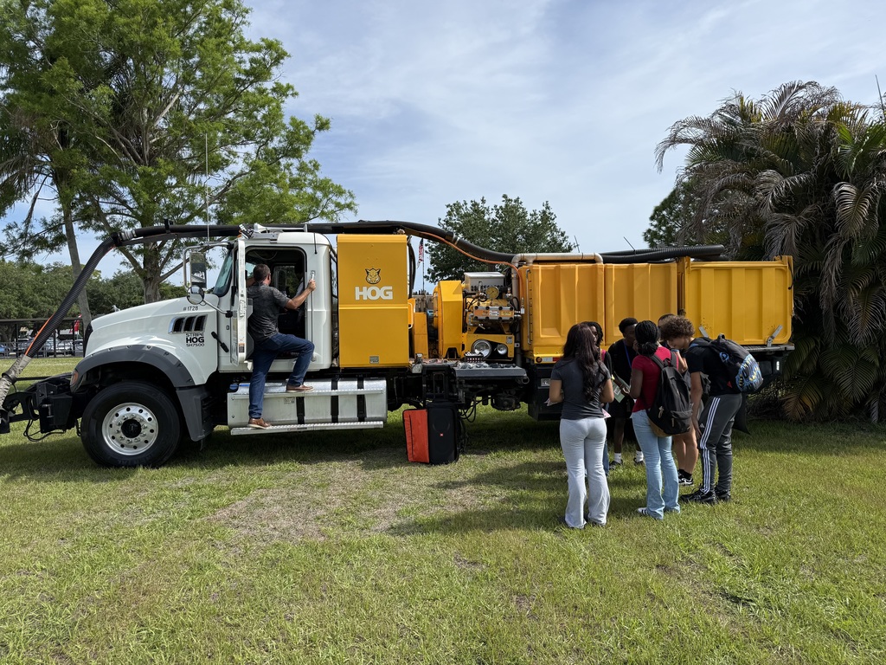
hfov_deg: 71.6
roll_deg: +0.6
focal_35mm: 24
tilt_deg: -0.3
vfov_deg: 56.8
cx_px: 443
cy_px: 332
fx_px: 614
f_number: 1.78
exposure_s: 1/4673
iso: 80
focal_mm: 6.76
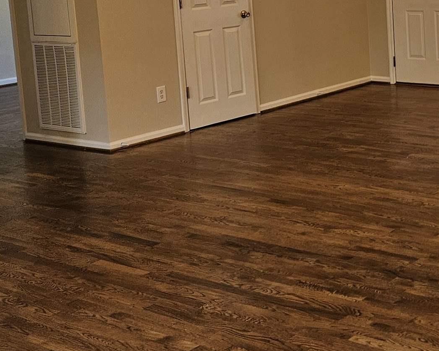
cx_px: 470
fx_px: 858
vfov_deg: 22.5
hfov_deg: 26.7
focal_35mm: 66
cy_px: 31
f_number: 1.8
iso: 80
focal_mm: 5.4
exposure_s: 1/120
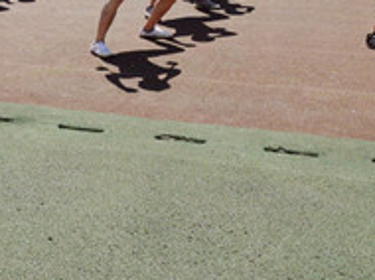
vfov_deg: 19.7
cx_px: -18
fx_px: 790
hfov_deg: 25.2
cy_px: 18
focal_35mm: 73
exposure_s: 1/1250
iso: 2500
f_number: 18
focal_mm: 24
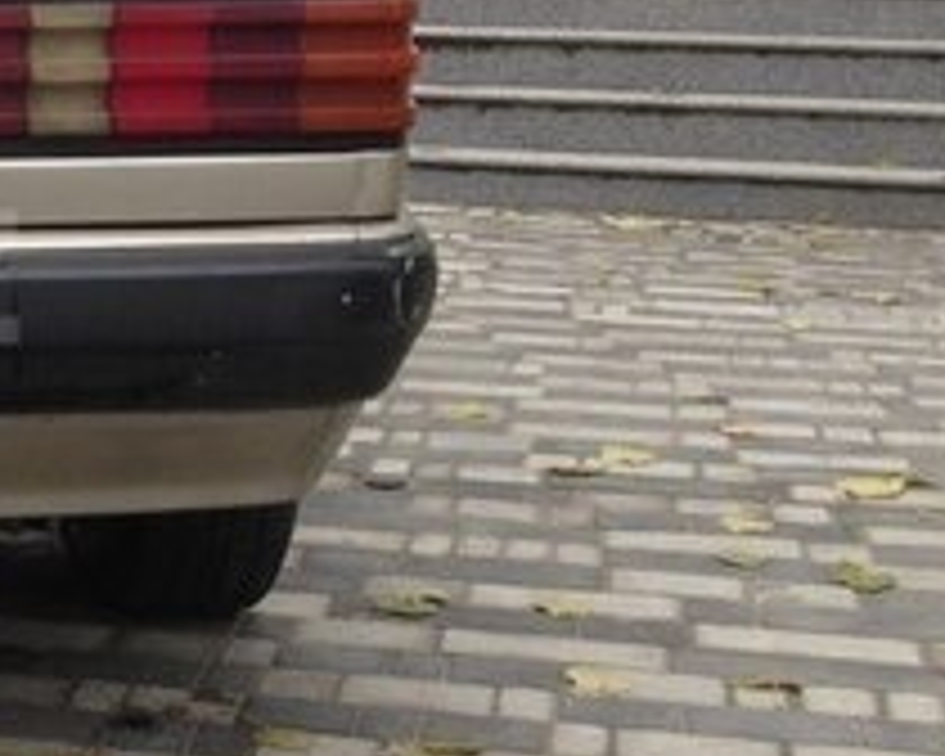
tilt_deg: -6.2
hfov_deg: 17.3
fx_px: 2825
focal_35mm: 101
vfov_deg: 15.2
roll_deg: -1.1
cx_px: -441
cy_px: 277
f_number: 2.4
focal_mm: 4.12
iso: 50
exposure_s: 1/60
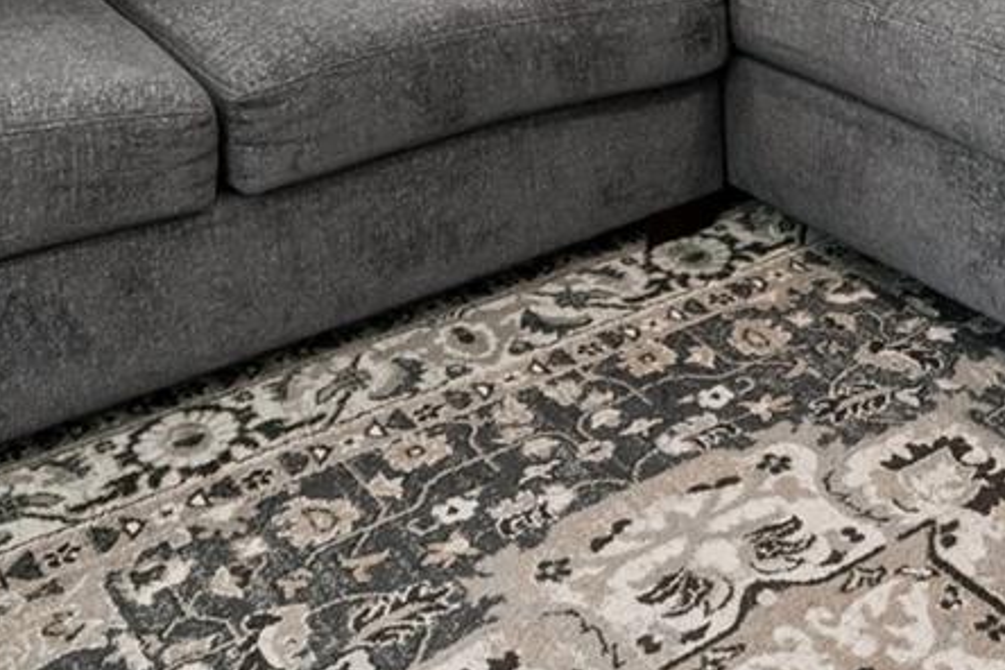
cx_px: 699
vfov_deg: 19.8
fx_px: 1507
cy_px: -471
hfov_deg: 36.4
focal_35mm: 54
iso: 100
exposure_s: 1/4
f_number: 7.1
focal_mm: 10
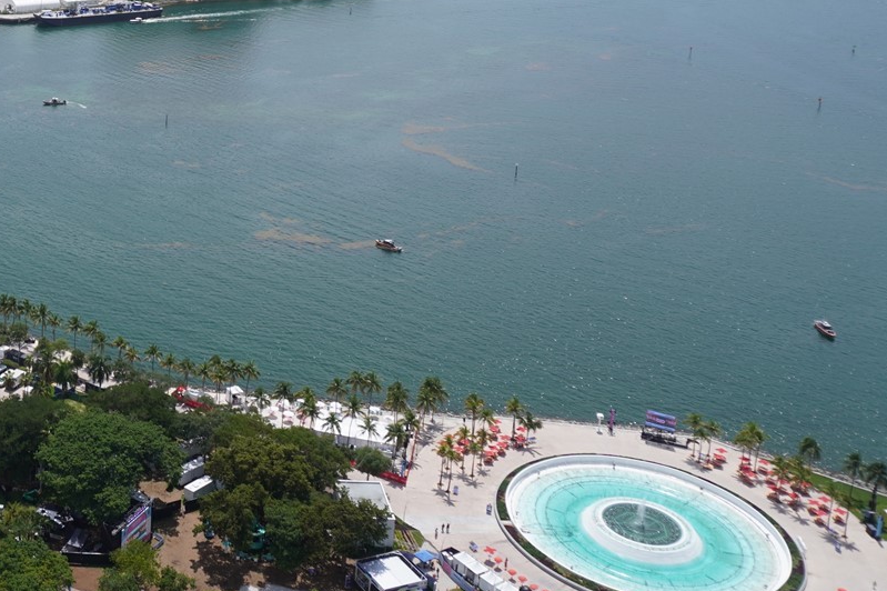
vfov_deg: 25.7
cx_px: -11
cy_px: 68
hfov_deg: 35.1
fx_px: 1256
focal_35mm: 51
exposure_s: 1/1000
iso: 100
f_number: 5
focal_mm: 16
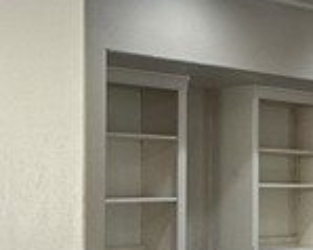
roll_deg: -0.5
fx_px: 870
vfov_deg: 16.3
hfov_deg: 20.4
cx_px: 118
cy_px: 181
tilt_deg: +0.5
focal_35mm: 94
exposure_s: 1/120
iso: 160
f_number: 2.2
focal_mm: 2.22
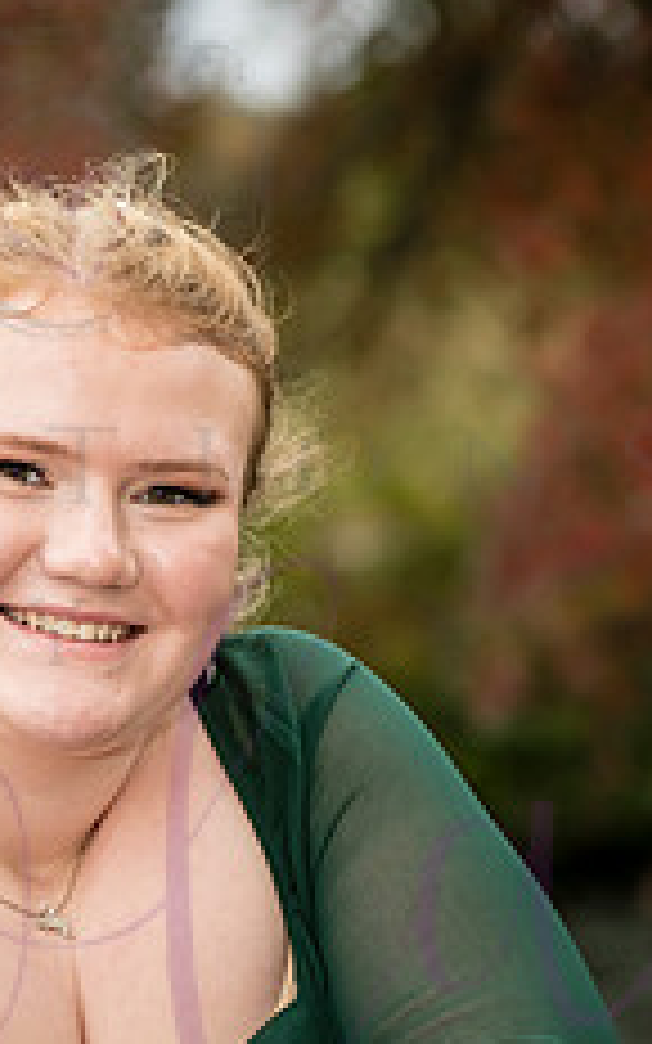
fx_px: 4492
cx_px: 76
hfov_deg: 8.3
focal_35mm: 158
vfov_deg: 13.2
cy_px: 626
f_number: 4
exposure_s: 1/400
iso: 640
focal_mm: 80
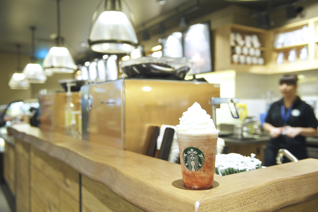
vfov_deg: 38.8
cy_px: 106
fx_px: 300
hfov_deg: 55.8
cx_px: 159
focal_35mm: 34
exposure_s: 1/40
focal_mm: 34
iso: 800
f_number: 3.5
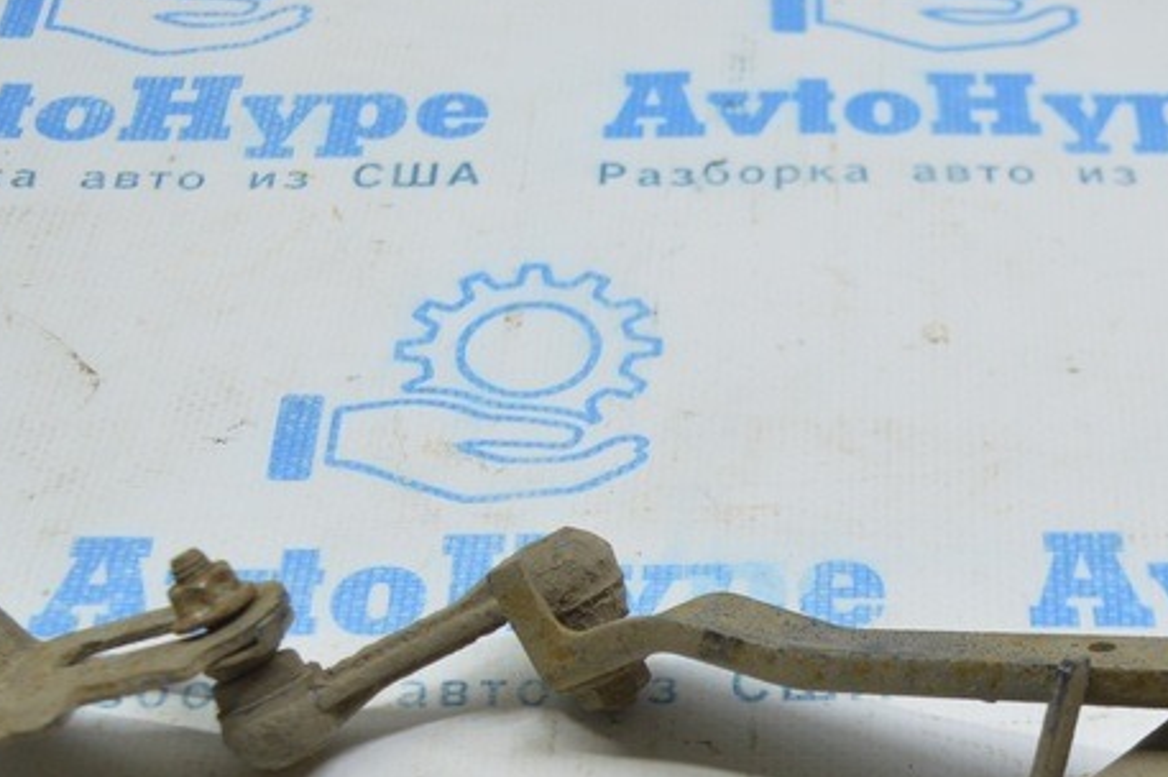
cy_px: 712
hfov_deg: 27.2
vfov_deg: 18.1
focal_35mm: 74
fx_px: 2399
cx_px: 780
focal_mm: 22
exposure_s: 1/80
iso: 400
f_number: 3.8
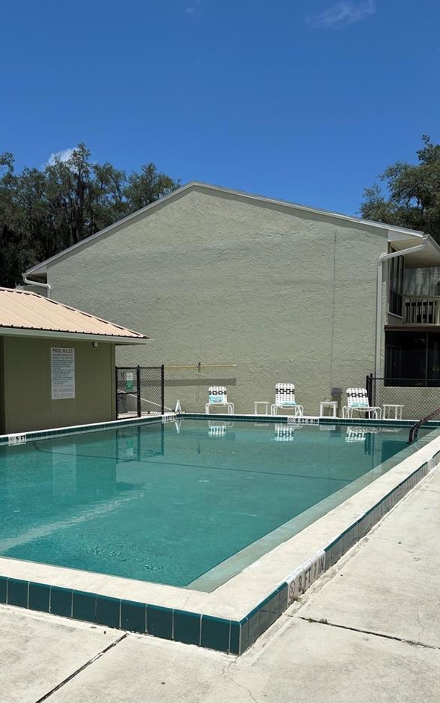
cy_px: 428
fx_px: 671
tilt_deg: -5.1
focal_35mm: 35
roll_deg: -0.2
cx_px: 159
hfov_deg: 36.0
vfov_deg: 54.8
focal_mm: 5.96
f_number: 1.6
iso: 50
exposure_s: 1/9091
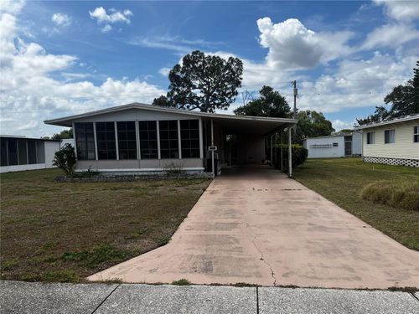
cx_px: 210
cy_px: 157
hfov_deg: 67.3
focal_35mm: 26
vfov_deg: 53.1
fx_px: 315
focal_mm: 5.1
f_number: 1.6
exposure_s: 1/5076
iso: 50
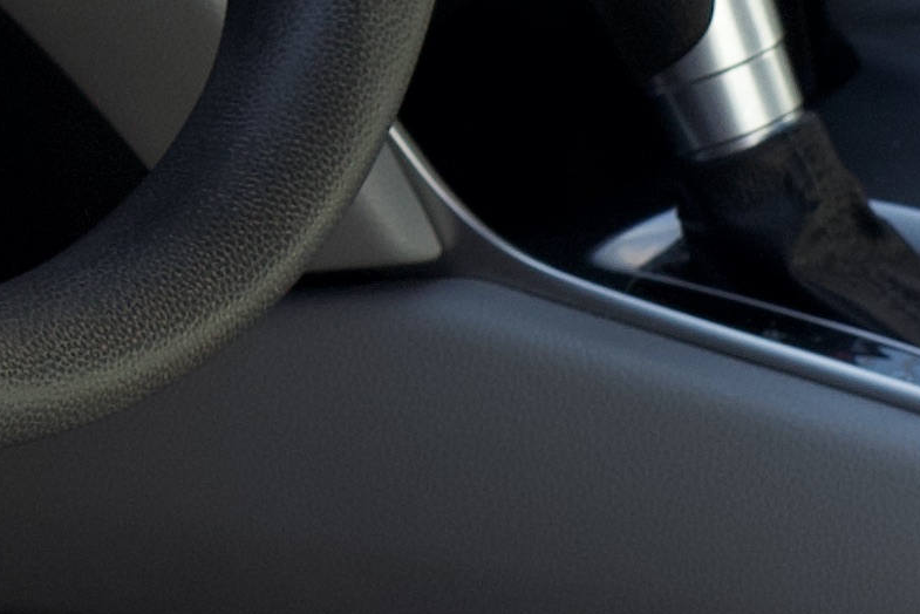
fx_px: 9765
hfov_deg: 5.3
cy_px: -300
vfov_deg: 3.6
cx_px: -511
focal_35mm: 382
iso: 400
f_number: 7.1
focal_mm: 50
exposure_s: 1/125
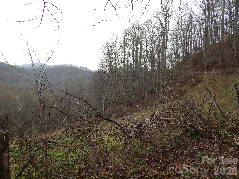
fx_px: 159
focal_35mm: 23
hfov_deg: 73.9
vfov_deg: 58.9
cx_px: 120
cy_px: 90
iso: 125
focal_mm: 4
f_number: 3
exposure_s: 1/125
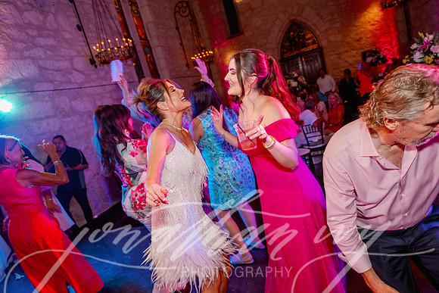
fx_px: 293
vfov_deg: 53.2
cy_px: 146
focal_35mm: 24
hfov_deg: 73.7
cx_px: 220
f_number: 3.5
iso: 1000
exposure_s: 1/80
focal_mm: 24
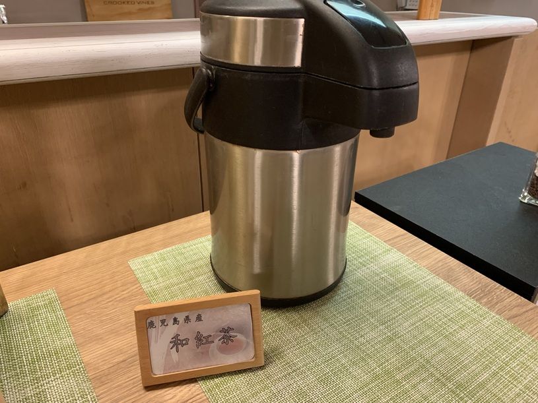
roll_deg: -1.3
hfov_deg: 67.3
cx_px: 269
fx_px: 404
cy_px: 202
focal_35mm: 26
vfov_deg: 53.1
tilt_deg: -30.4
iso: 320
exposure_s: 1/50
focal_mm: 4.25
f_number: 1.8
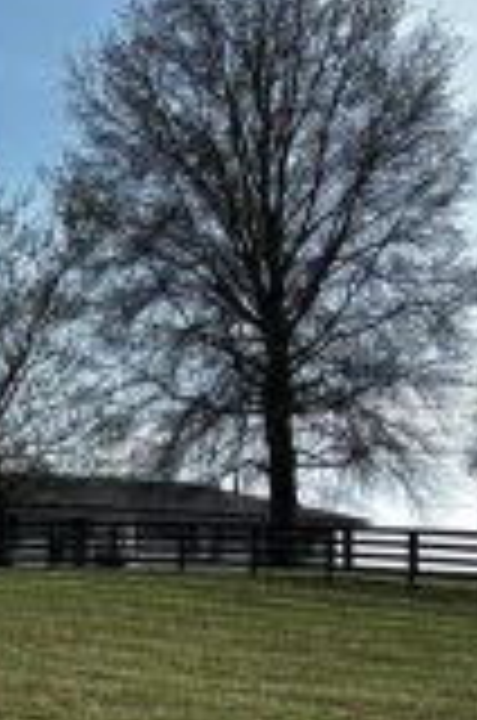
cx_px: -382
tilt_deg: +2.4
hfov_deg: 11.2
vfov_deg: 17.8
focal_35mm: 113
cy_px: 691
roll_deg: +1.0
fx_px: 2255
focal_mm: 5.96
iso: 50
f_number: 1.6
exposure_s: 1/3413
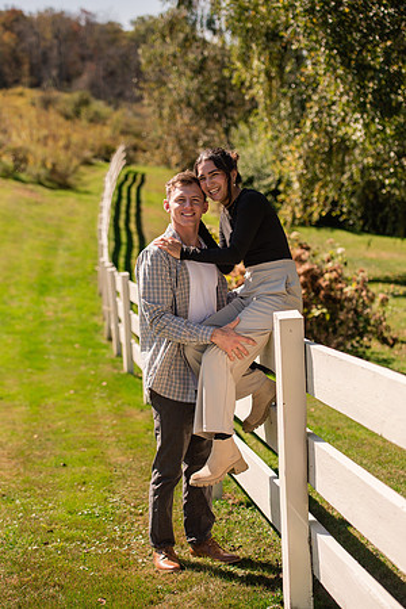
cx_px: 203
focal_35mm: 70
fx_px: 1184
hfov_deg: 19.5
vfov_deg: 28.8
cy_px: 304
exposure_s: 1/4000
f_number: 3.2
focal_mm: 70
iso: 180
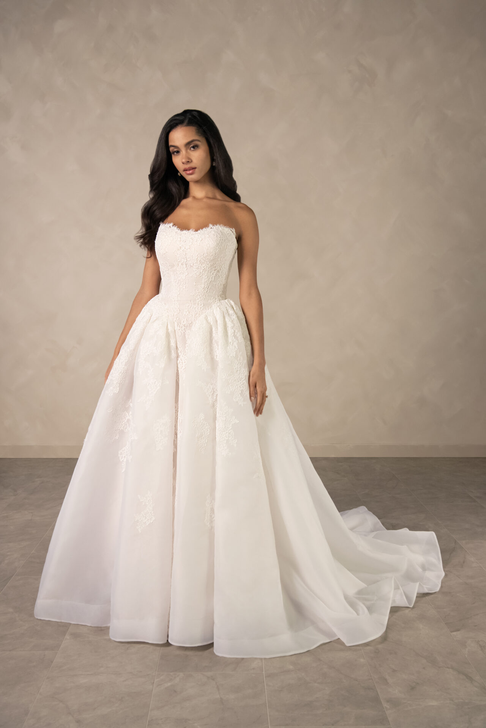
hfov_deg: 38.9
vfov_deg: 55.8
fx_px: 688
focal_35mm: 34
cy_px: 364
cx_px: 243
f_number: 6.3
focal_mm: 34
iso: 1600
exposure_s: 1/200
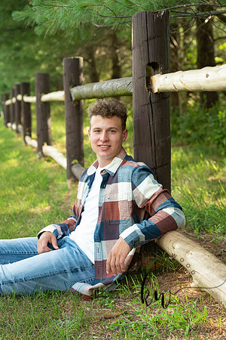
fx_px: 659
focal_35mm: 70
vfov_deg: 28.8
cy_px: 170
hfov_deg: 19.5
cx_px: 113
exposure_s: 1/200
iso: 400
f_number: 5
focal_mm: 70
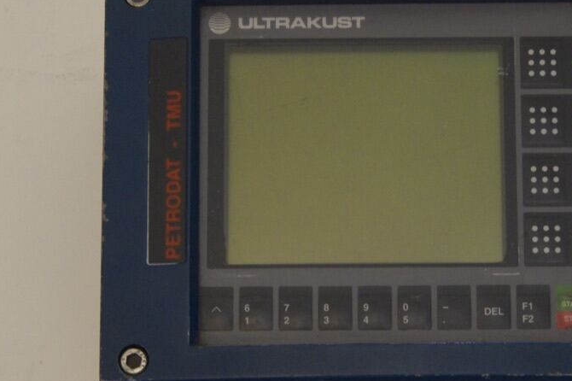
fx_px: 2240
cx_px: 363
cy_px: 258
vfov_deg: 9.7
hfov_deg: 14.5
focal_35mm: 141
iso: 1600
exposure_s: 1/15
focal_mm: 45
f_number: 5.6
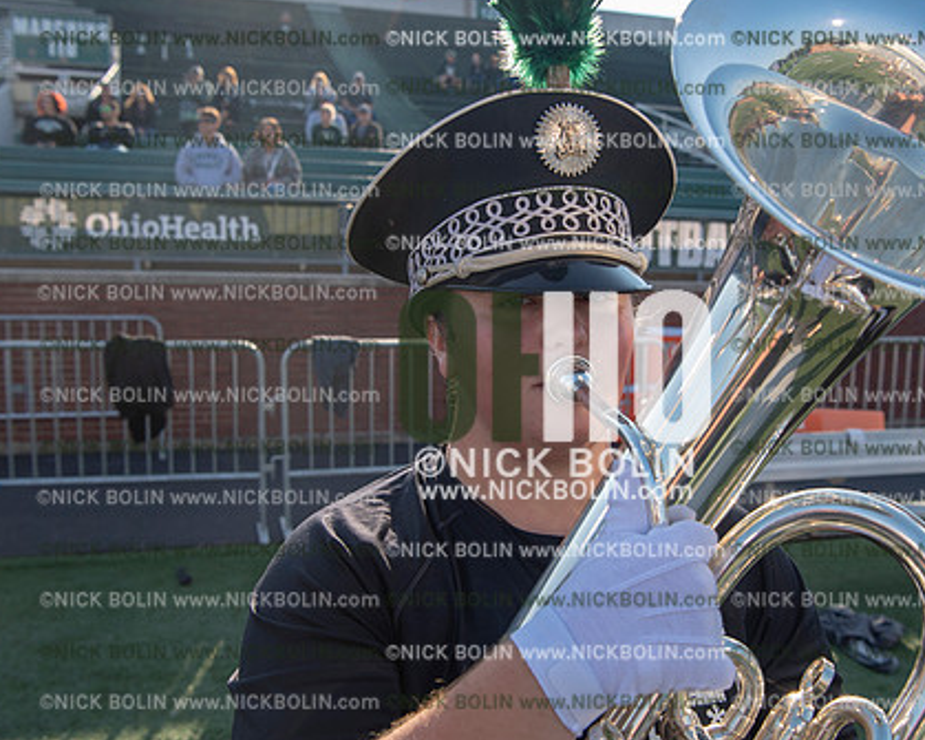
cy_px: 397
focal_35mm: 39
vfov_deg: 38.2
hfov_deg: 46.6
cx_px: 554
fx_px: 1067
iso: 100
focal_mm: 30
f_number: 5.6
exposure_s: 1/320
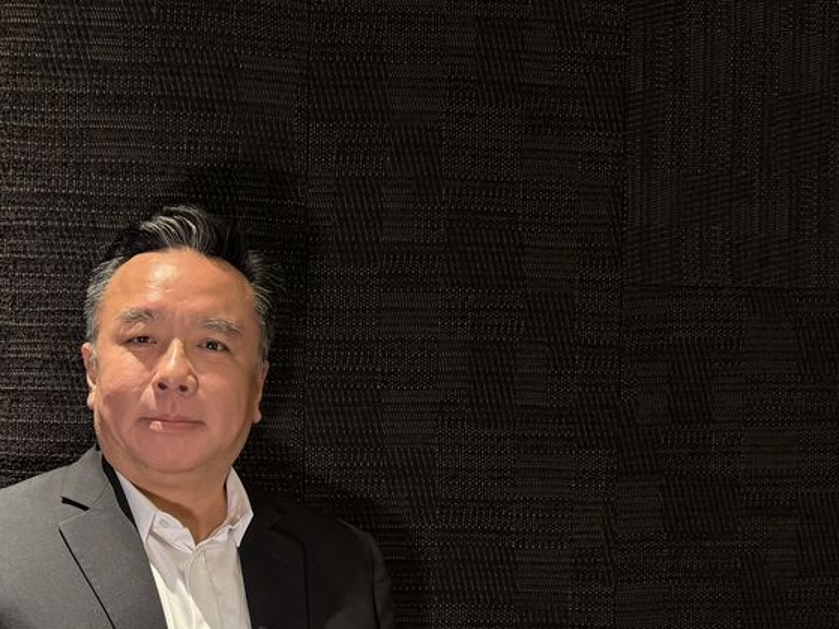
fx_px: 1333
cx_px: 161
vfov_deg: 25.6
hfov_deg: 33.8
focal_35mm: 55
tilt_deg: -2.2
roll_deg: +0.7
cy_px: 578
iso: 500
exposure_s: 1/59
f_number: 1.78
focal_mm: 6.76
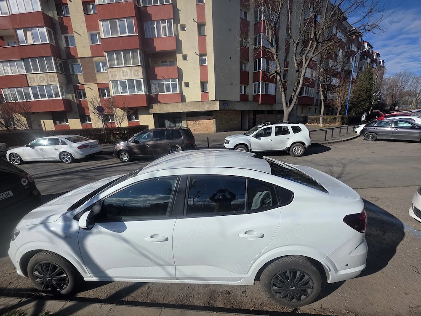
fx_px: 158
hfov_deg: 106.2
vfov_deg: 89.9
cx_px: 210
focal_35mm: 13
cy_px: 158
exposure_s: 1/2723
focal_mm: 2.2
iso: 40
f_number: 1.9
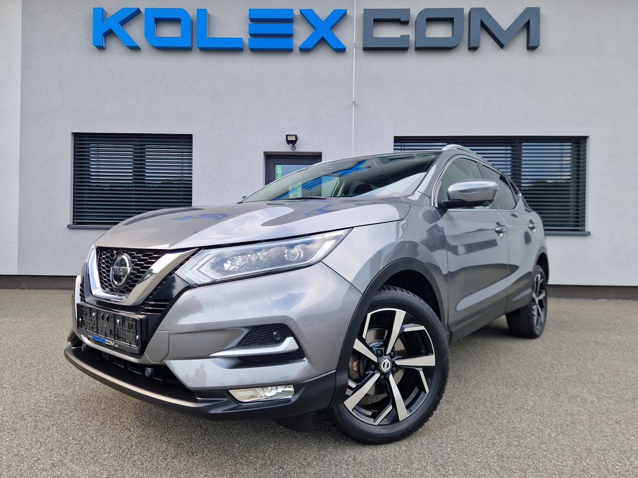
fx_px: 424
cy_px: 239
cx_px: 319
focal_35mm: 23
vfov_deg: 58.9
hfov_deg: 73.9
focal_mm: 5.4
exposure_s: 1/2817
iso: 50
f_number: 1.8
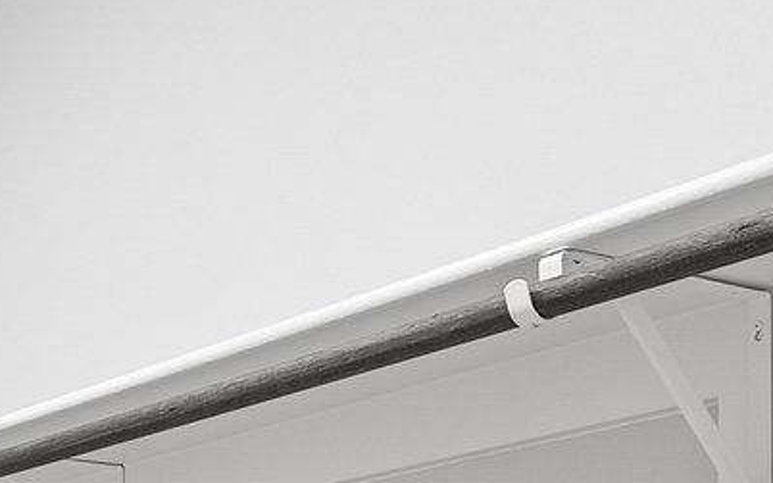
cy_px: 811
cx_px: -60
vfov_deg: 14.3
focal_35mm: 83
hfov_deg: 23.5
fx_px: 1748
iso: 400
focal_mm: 16
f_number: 8
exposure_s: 1/13
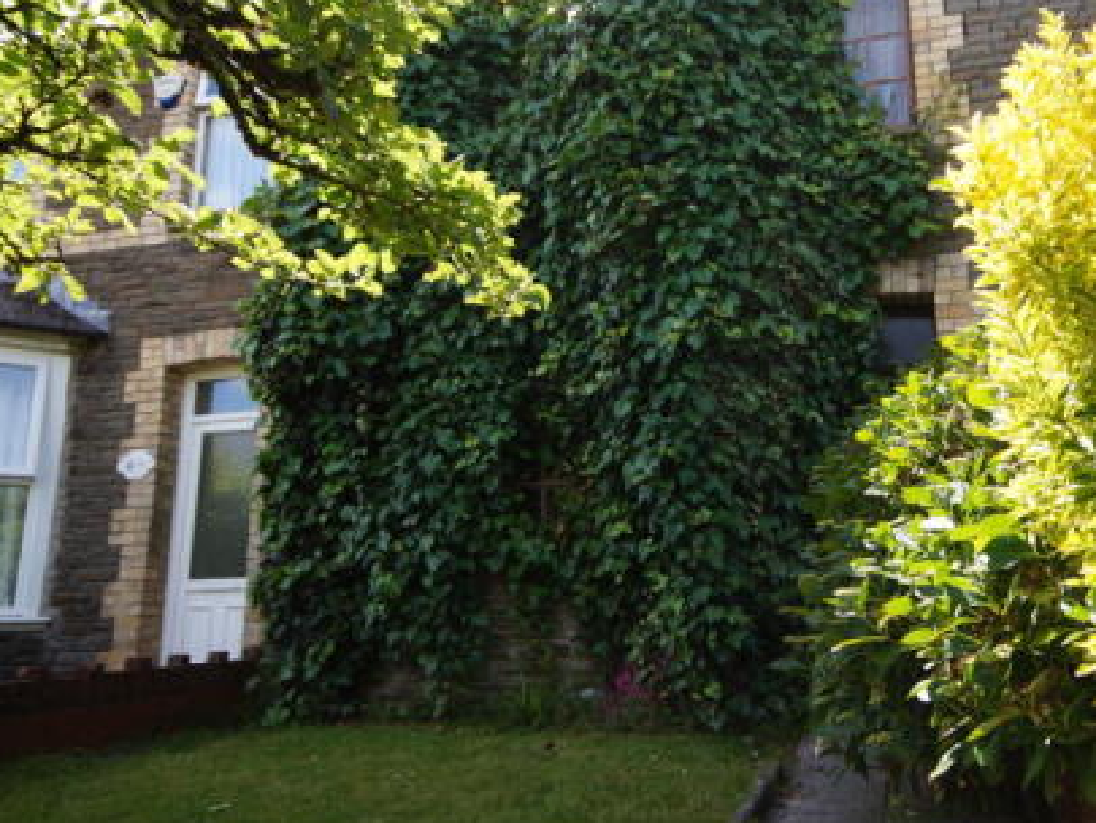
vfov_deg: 49.8
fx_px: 887
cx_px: 736
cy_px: 429
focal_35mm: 28
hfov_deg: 61.8
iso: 100
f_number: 6.3
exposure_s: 1/100
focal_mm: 12
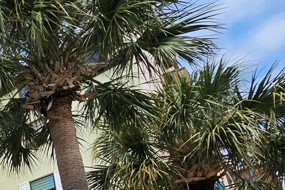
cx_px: -178
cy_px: 261
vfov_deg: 24.6
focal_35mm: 46
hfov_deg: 25.7
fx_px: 364
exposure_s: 1/2352
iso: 50
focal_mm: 2.2
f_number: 2.2
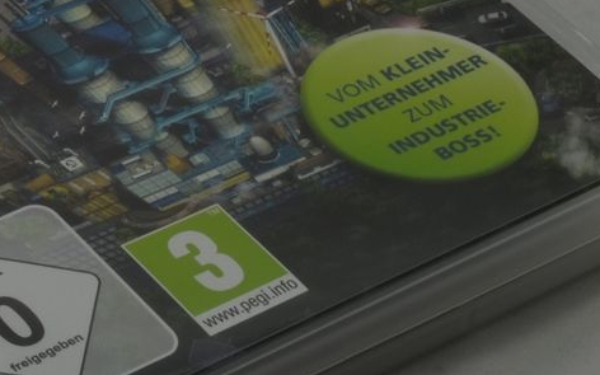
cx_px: -142
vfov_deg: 5.6
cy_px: 17
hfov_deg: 8.9
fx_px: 3810
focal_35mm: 233
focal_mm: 40
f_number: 20
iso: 100
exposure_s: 1/3
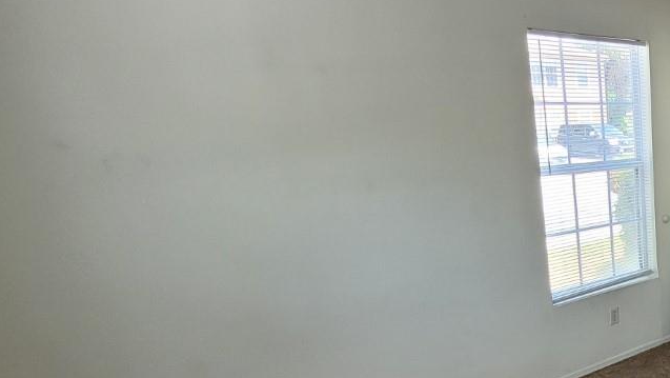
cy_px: 309
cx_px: 688
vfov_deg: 35.4
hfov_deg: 48.6
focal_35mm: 32
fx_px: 569
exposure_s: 1/60
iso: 100
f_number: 2.2
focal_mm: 1.74
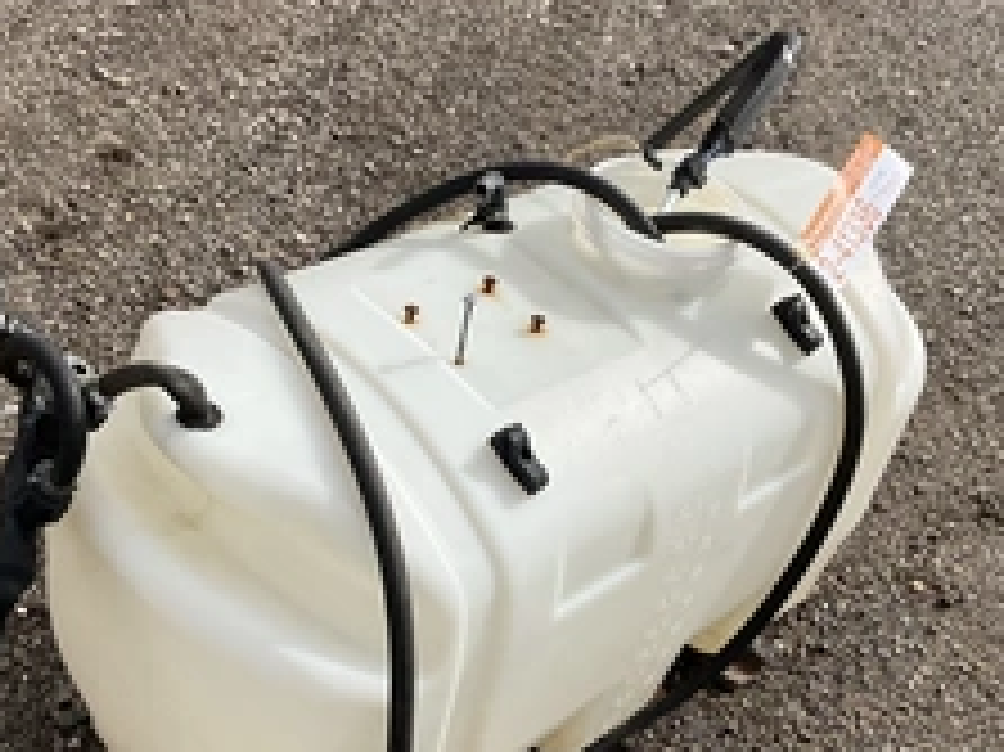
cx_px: 513
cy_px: 455
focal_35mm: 52
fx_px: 1507
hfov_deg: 36.8
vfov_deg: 27.9
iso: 25
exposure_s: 1/2320
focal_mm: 3
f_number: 1.8
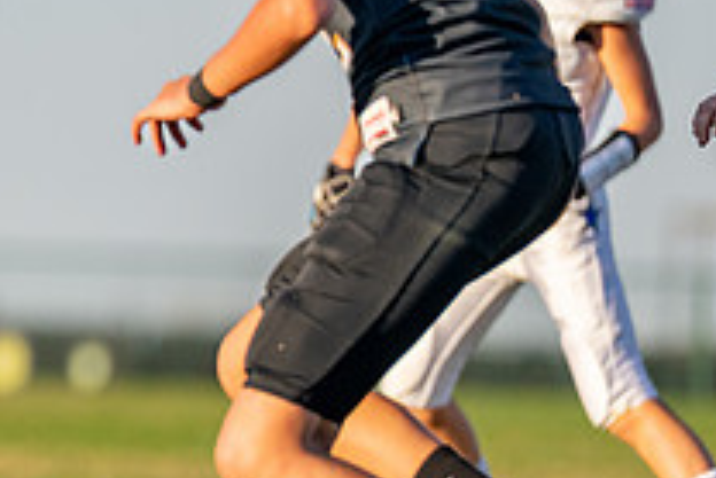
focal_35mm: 740
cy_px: 181
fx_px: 14728
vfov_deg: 1.9
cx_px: -310
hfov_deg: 2.8
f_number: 2.8
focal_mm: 200
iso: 200
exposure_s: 1/2500
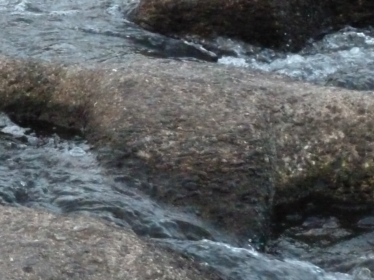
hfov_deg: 4.4
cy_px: -87
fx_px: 4850
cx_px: -183
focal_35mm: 449
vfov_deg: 3.3
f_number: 4.5
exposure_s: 1/160
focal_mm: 24.1
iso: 1000
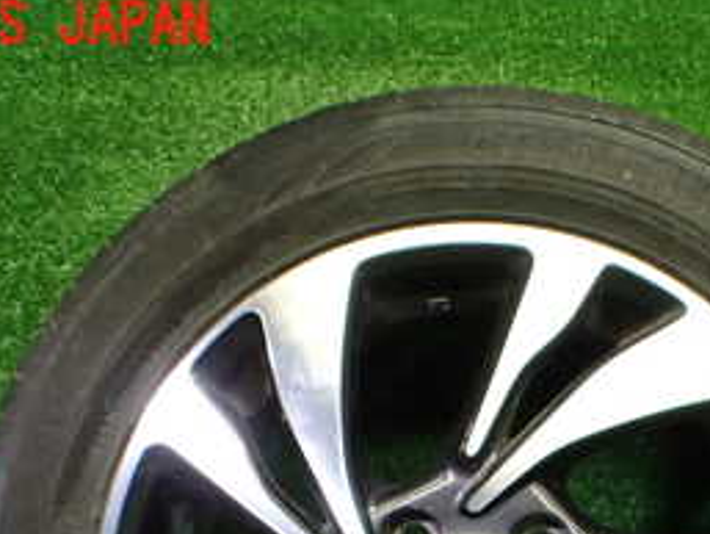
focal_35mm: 70
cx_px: 536
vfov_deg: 19.9
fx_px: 1436
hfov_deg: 27.4
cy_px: 614
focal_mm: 5.4
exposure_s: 1/125
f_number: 2.3
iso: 400
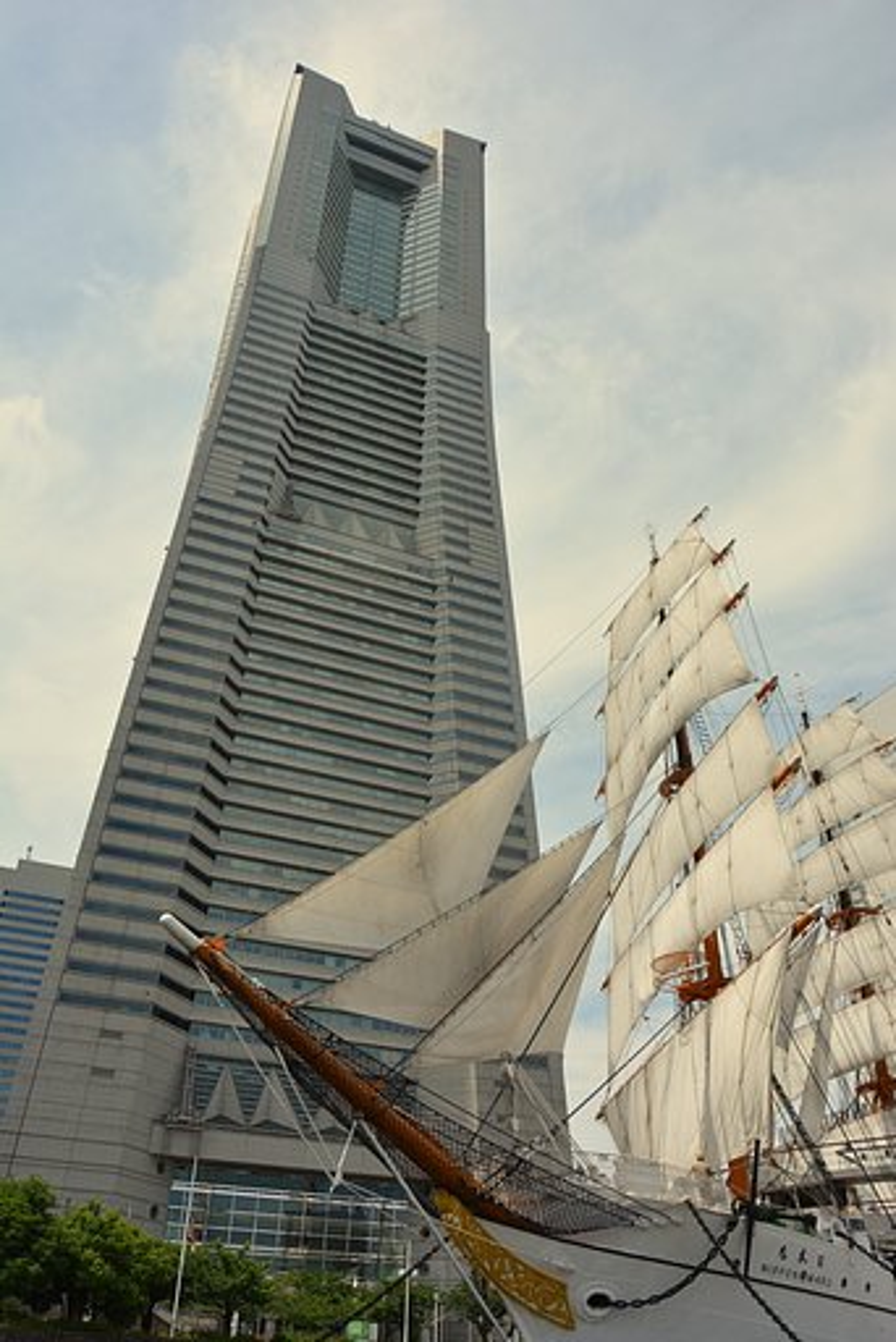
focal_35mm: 27
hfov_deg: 48.0
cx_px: 448
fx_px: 1007
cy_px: 671
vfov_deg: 67.4
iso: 100
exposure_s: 1/320
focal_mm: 18
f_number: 9
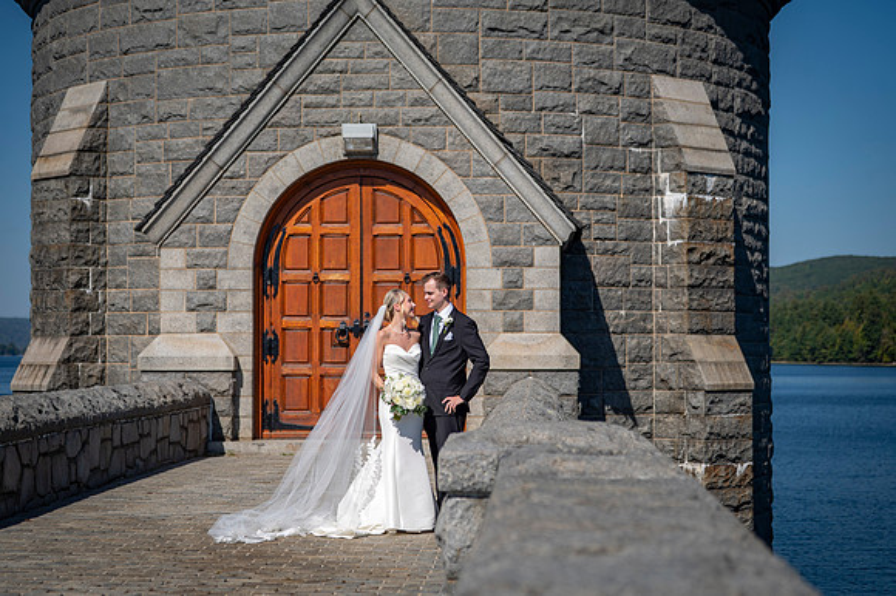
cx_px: 448
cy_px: 298
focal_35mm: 71
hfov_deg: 28.6
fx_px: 1759
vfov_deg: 19.2
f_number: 2.8
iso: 100
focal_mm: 70
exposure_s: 1/4000
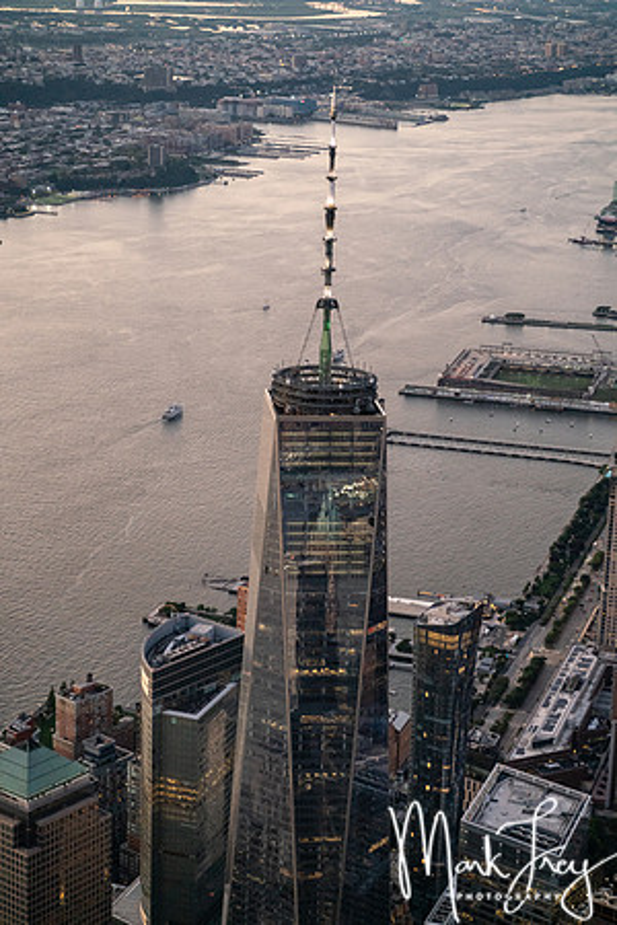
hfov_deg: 18.2
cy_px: 462
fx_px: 1928
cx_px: 308
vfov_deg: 27.0
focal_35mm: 75
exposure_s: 1/800
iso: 8000
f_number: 2.8
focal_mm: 75
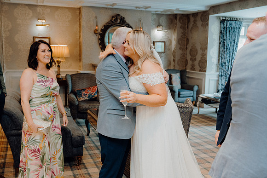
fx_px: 289
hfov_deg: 49.5
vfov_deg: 34.2
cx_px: 134
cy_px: 89
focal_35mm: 39
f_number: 3.5
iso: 2500
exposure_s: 1/160
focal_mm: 39
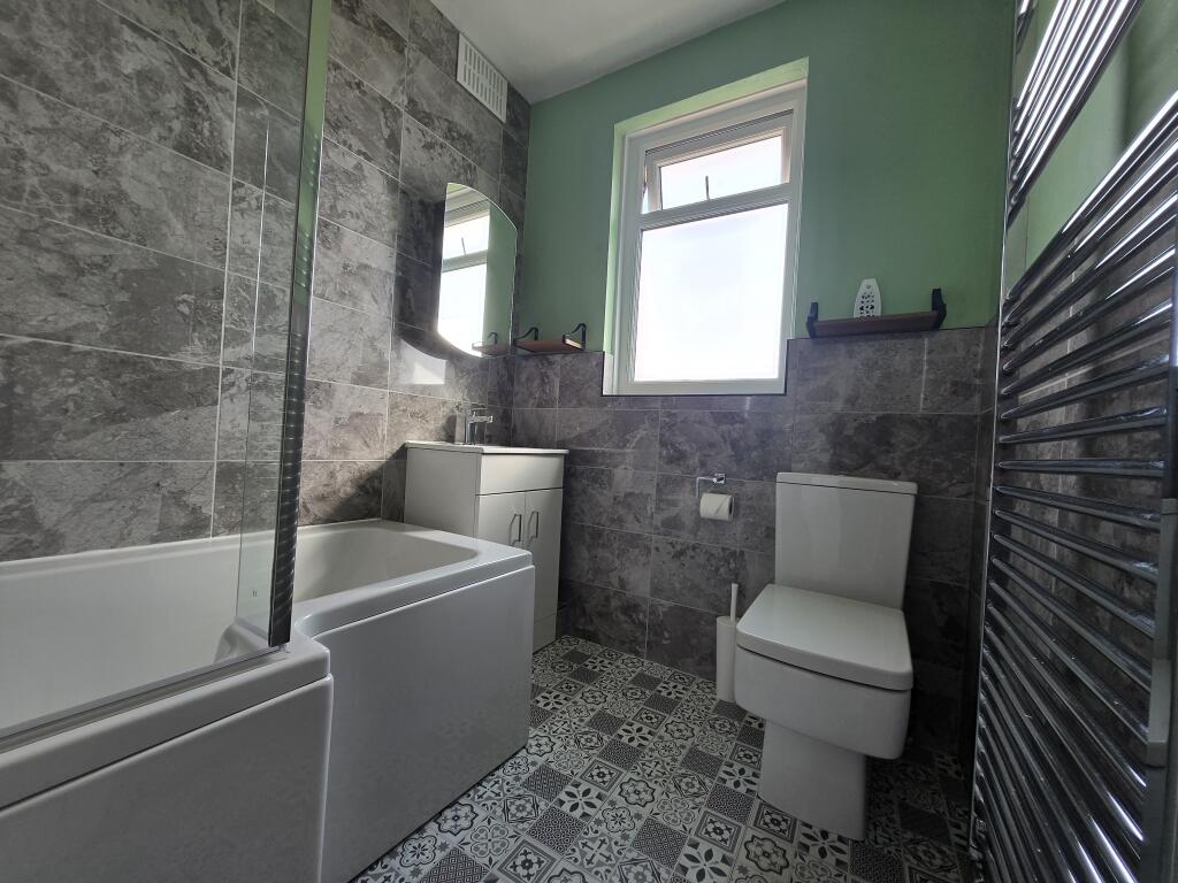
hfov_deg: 106.2
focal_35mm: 13
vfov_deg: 89.9
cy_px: 442
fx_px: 442
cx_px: 589
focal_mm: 1.7
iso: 32
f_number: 2.2
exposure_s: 1/50
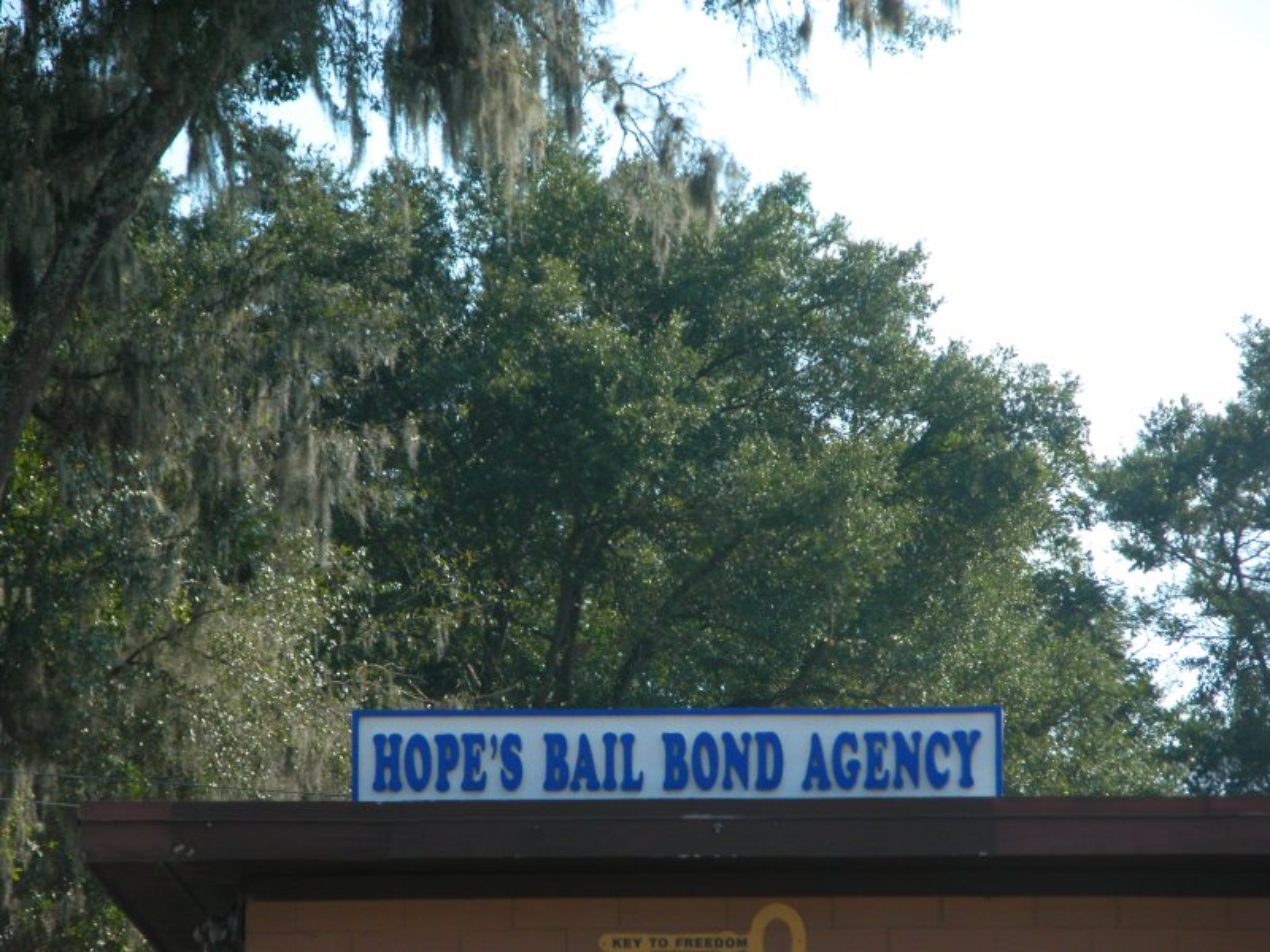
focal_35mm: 206
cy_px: 476
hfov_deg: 9.6
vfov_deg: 7.2
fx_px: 7558
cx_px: 635
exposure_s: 1/492
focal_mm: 52.4
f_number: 4.1
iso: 100
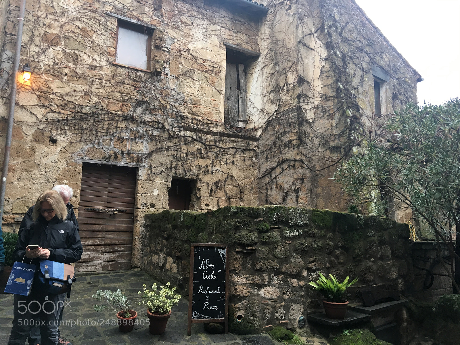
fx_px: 385
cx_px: 230
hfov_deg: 61.7
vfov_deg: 48.2
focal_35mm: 29
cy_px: 172
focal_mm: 4.15
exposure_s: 1/33
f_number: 2.2
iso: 32
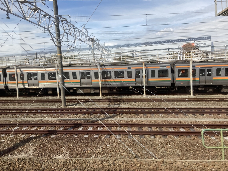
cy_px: 86
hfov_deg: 63.4
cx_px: 114
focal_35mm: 28
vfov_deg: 49.7
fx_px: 184
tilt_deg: -4.6
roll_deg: +3.1
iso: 20
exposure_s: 1/1389
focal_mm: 3.99
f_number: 1.8
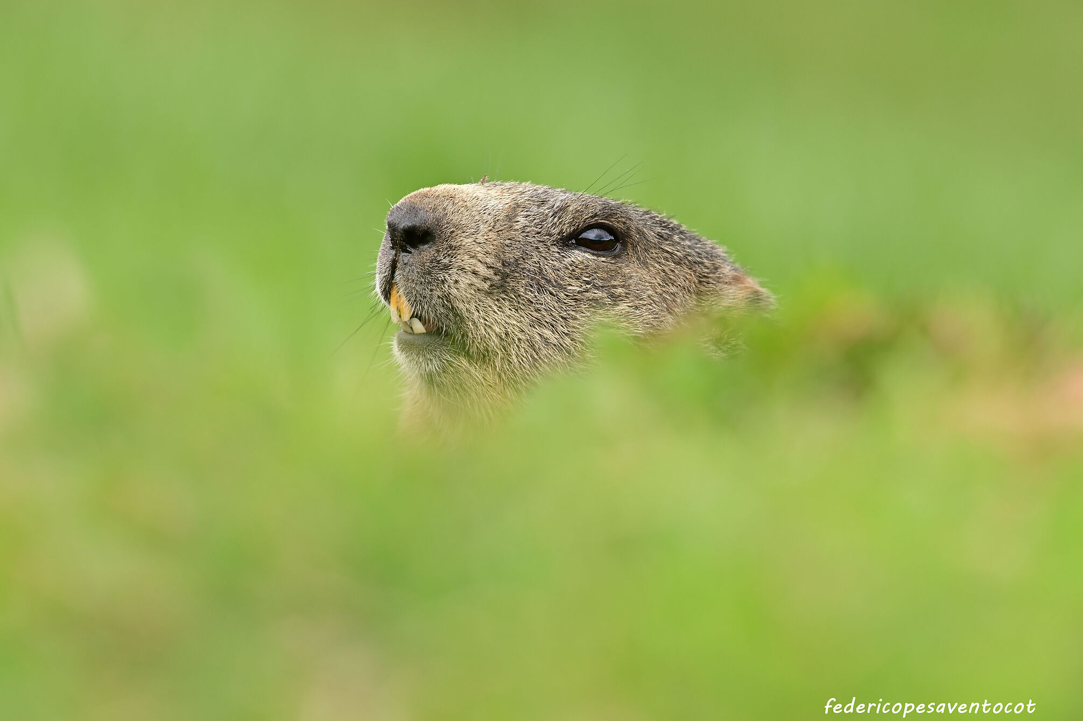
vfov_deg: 2.7
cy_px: 332
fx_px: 15063
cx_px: 452
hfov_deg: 4.1
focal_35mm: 501
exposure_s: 1/640
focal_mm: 420
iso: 640
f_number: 8
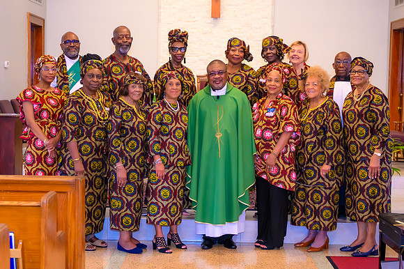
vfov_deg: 21.5
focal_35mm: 63
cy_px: 138
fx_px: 708
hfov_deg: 31.8
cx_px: 165
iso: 1000
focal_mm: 28
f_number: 2.8
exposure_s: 1/80
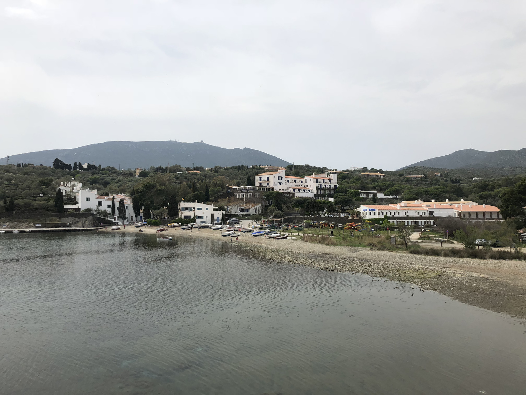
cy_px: 198
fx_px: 425
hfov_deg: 63.4
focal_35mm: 28
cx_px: 263
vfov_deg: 49.7
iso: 25
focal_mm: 4
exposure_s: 1/4000
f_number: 1.8
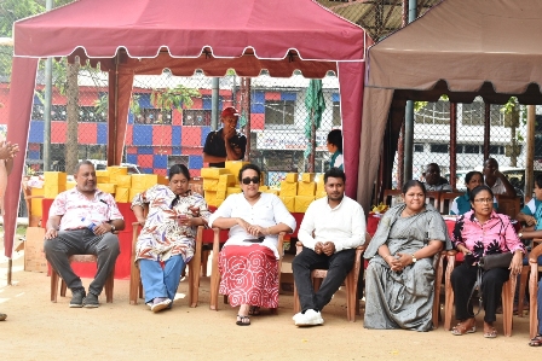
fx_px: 1084
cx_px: 271
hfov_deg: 28.1
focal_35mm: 72
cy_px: 180
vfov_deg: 18.9
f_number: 9
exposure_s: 1/125
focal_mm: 48
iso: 400
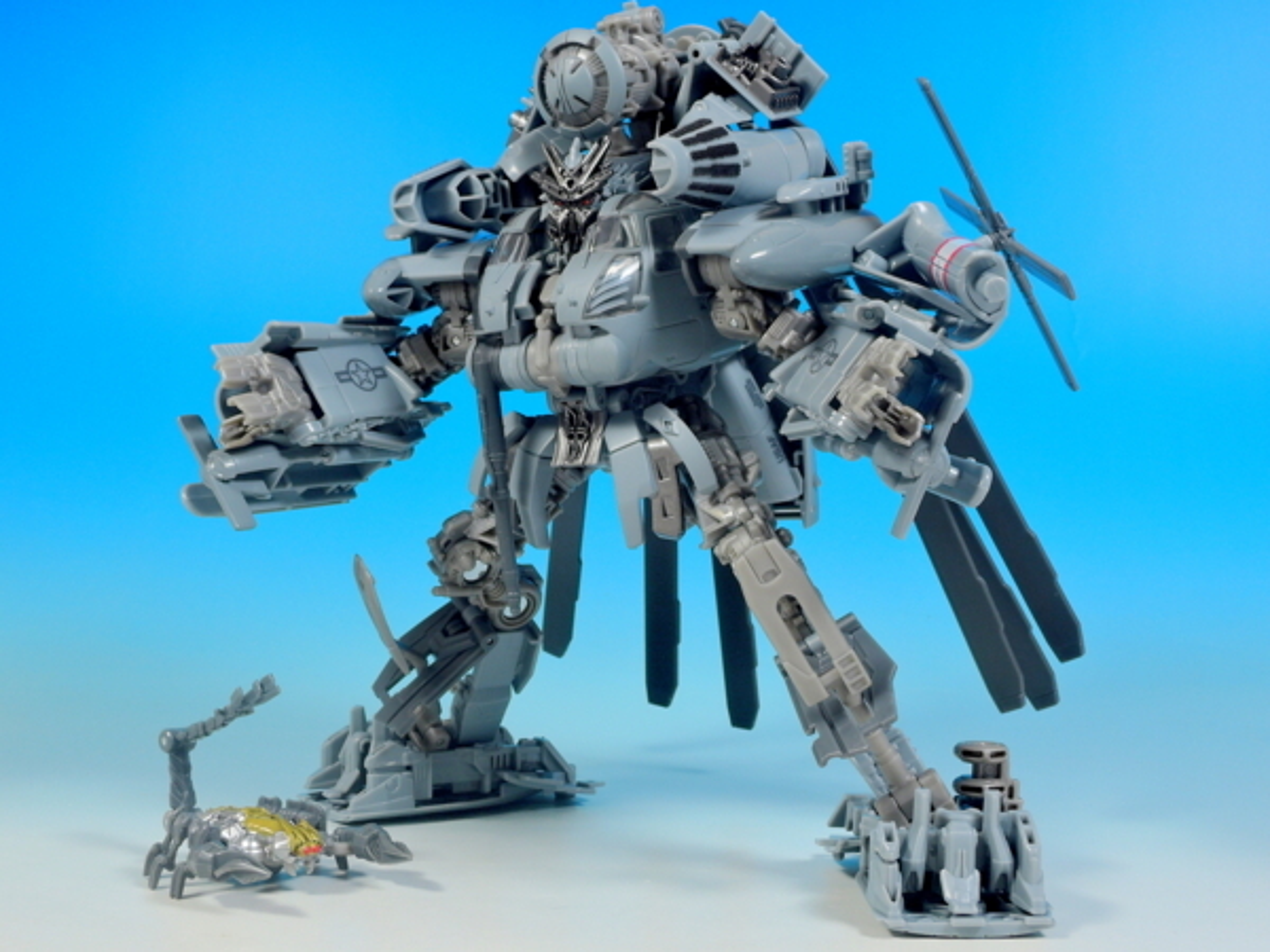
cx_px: 635
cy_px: 476
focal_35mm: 50
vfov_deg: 29.1
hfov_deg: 38.2
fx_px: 1834
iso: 80
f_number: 7.1
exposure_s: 1.6
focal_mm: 10.7
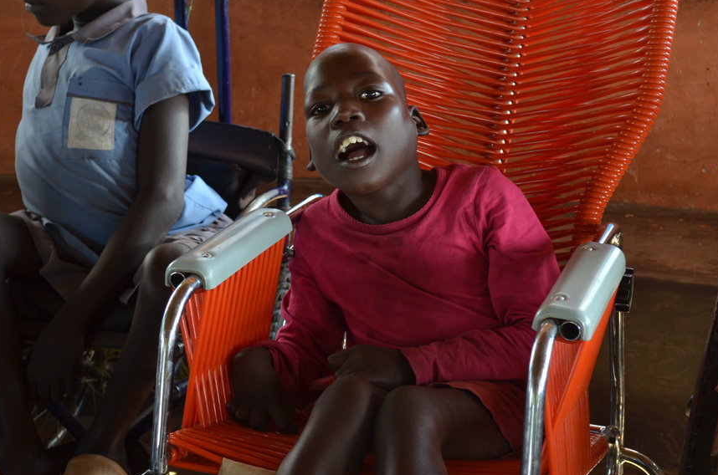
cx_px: 356
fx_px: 1353
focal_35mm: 68
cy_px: 207
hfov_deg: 29.7
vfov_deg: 19.9
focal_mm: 38
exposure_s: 1/125
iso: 400
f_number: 5
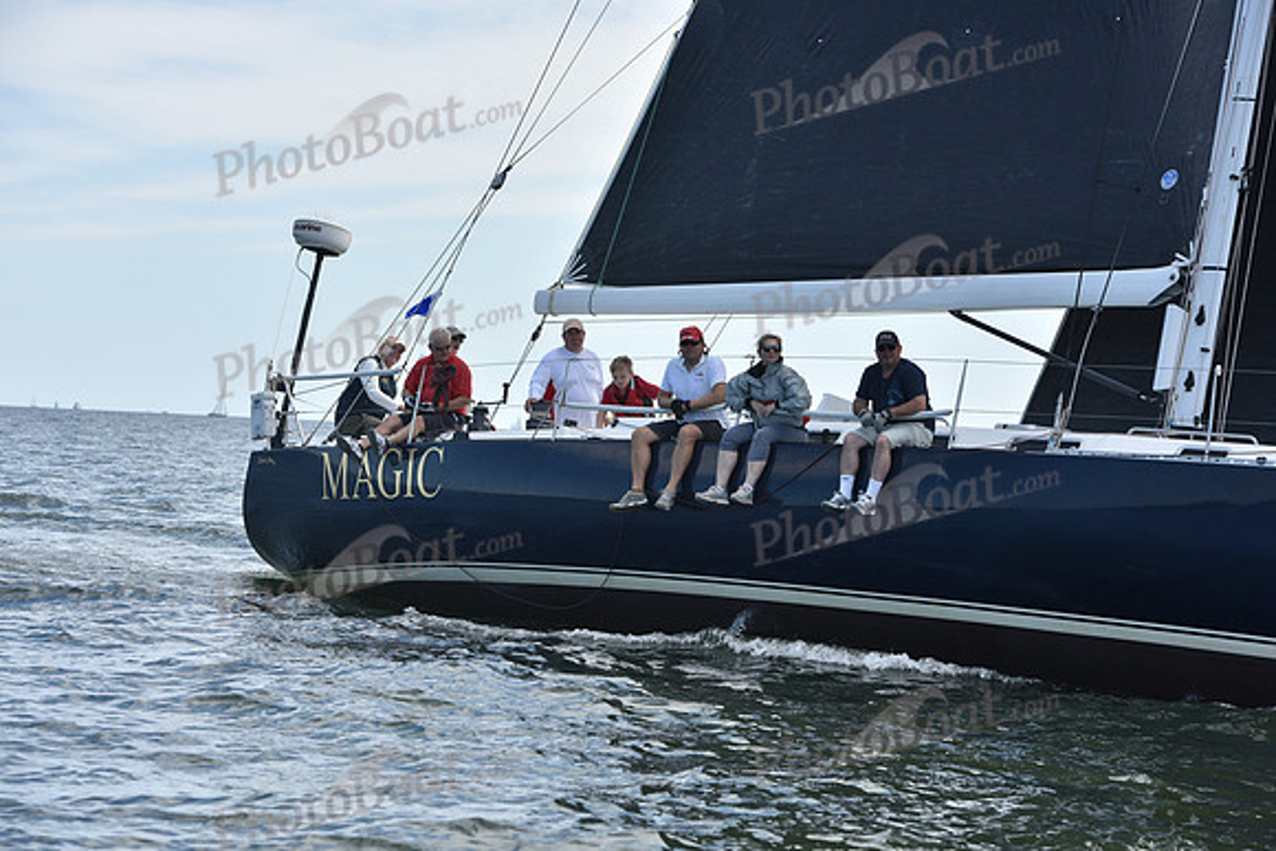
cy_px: 426
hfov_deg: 18.6
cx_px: 638
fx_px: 3900
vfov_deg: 12.5
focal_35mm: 110
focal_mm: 110
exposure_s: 1/1000
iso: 320
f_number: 7.1
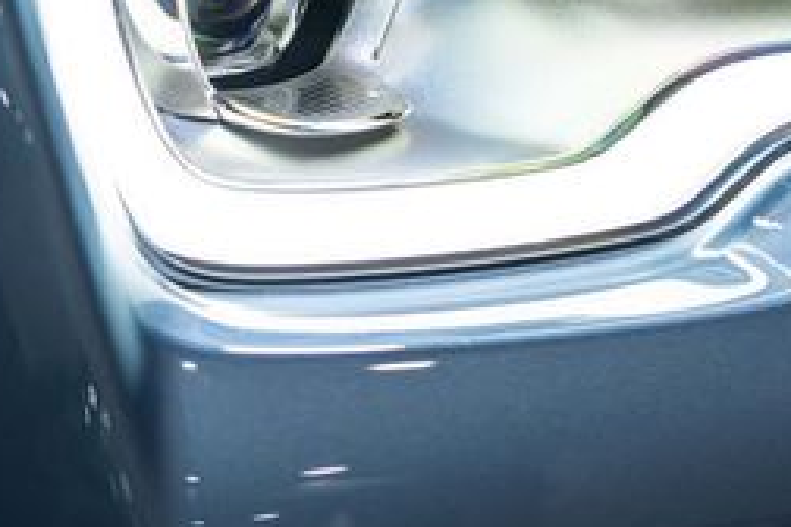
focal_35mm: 145
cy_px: -20
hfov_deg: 14.1
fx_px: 3186
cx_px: 556
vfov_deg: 9.4
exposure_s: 1/500
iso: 1600
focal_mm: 57
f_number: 4
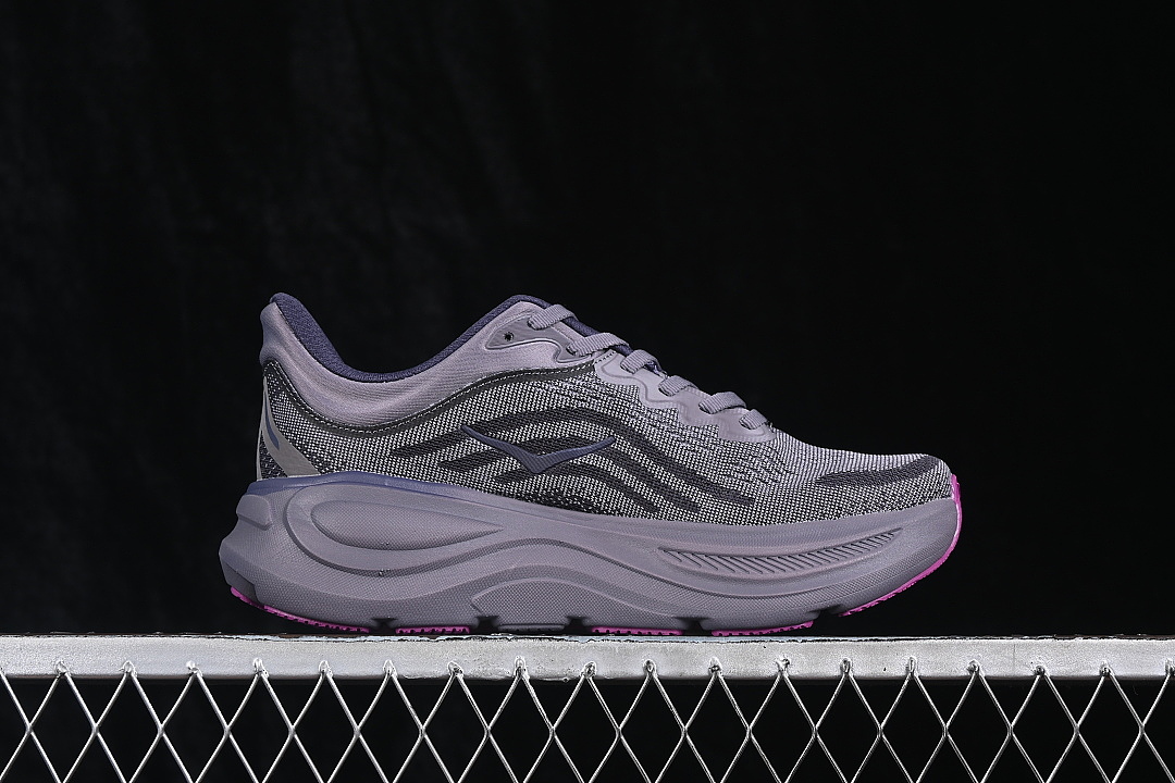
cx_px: 588
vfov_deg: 18.2
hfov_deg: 27.0
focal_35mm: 75
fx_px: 2448
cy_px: 392
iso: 160
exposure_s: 1/60
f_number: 7.1
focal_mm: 50
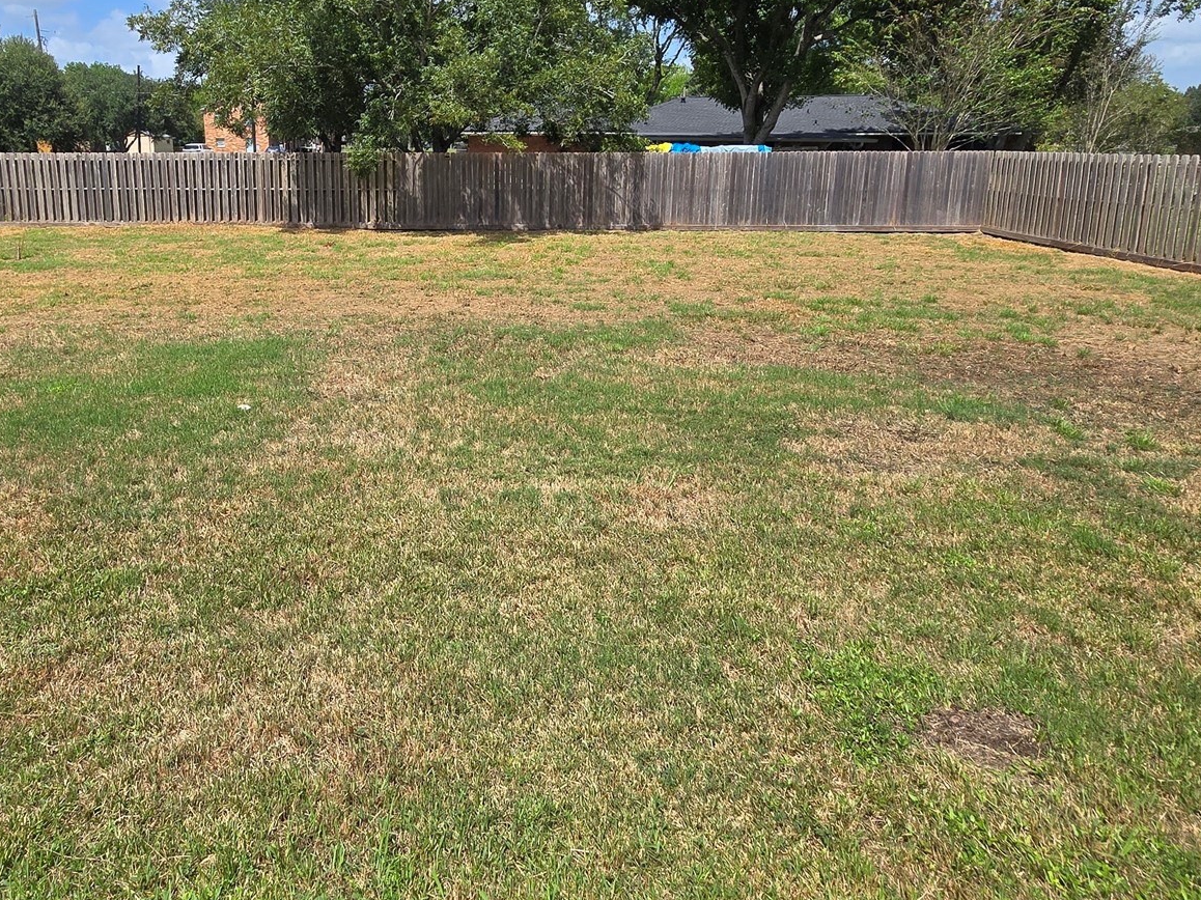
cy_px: 320
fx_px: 798
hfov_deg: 72.1
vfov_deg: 57.9
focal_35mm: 23
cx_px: 419
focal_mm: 2.2
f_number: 2.2
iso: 50
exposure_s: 1/2032
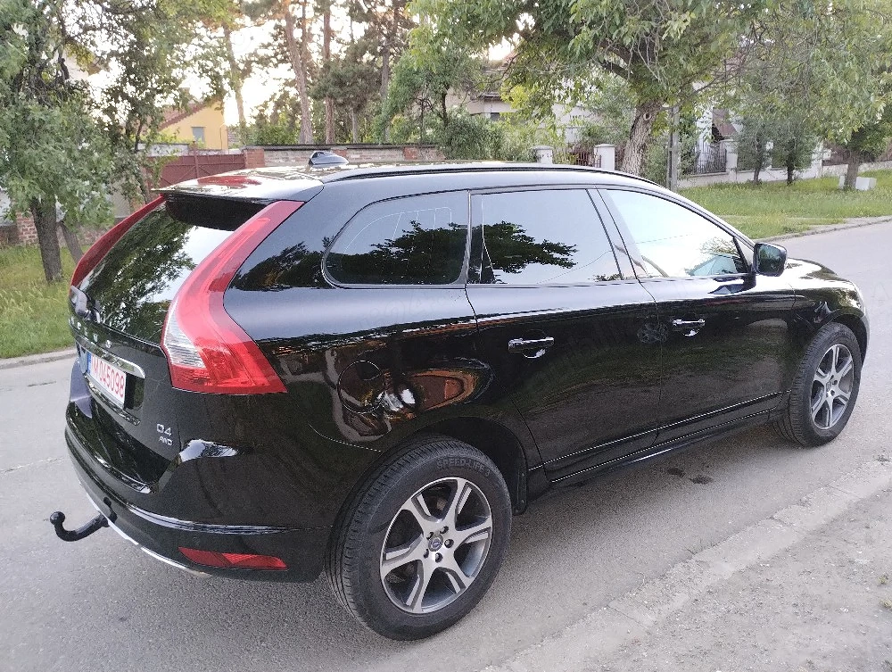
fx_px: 723
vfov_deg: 49.9
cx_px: 446
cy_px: 336
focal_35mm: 28
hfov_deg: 63.4
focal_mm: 4.27
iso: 280
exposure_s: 1/33
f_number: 1.8
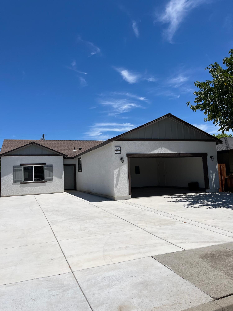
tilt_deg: +4.0
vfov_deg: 67.3
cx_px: 116
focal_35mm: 26
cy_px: 156
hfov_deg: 53.1
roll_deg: +2.9
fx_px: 233
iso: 50
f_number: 1.6
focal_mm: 5.1
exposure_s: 1/8403
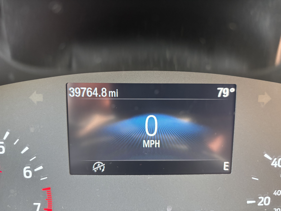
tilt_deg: -15.4
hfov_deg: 67.3
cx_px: 140
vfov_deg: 53.1
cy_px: 106
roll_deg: -1.7
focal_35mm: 26
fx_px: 211
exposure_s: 1/45
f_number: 1.6
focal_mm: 5.96
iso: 400
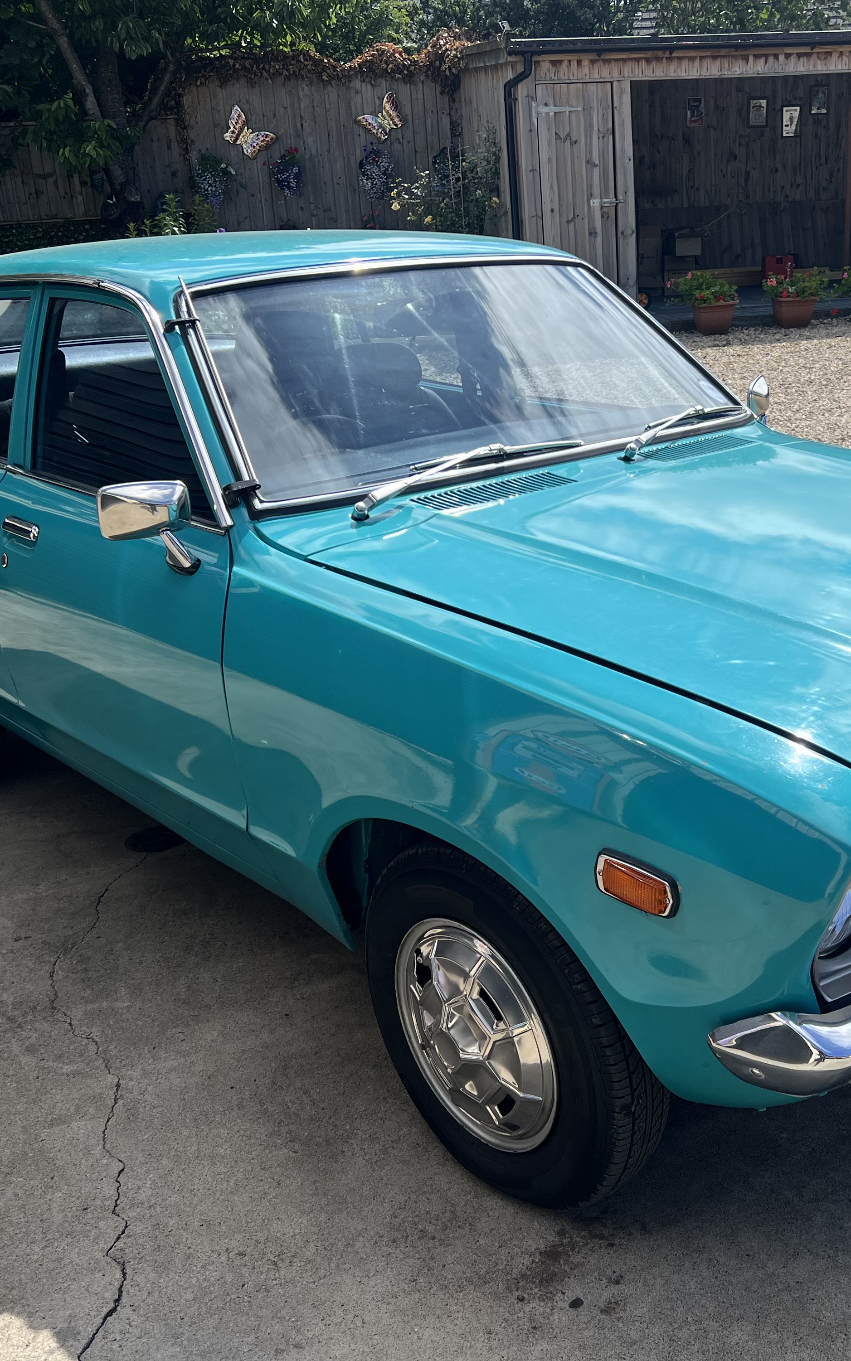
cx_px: 572
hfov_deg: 34.1
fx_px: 1373
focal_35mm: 37
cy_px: 678
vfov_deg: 52.7
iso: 50
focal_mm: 5.7
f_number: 1.5
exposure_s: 1/4444
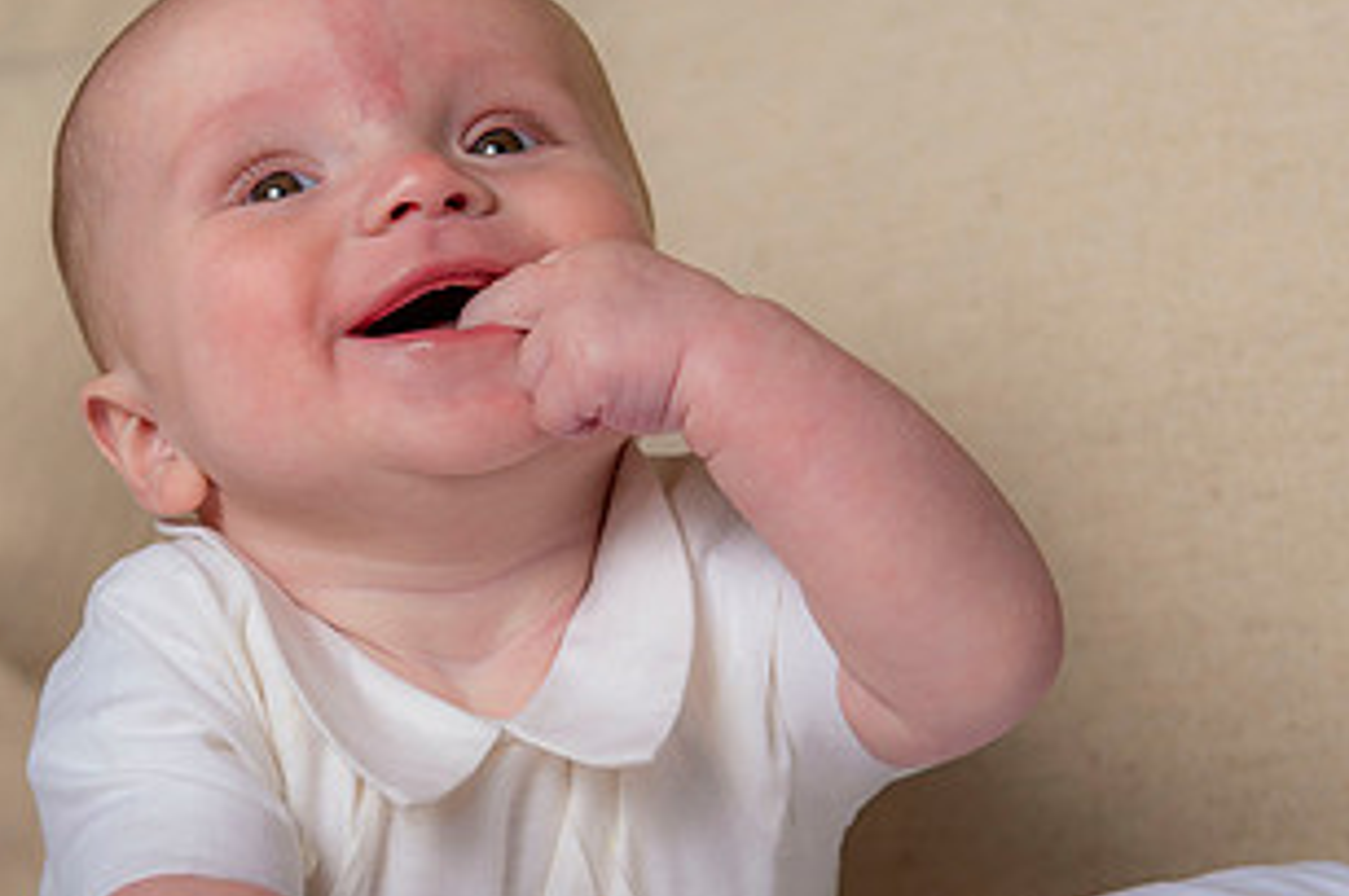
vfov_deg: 13.1
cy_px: 514
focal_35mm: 104
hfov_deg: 19.7
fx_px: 3893
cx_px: 659
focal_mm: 55
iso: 200
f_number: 4
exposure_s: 1/200
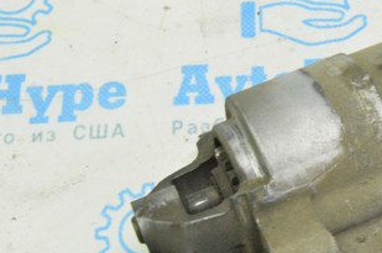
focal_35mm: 87
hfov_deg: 22.7
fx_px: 922
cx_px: 357
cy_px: 120
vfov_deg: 15.7
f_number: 20
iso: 6400
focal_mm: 28
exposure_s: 1/20
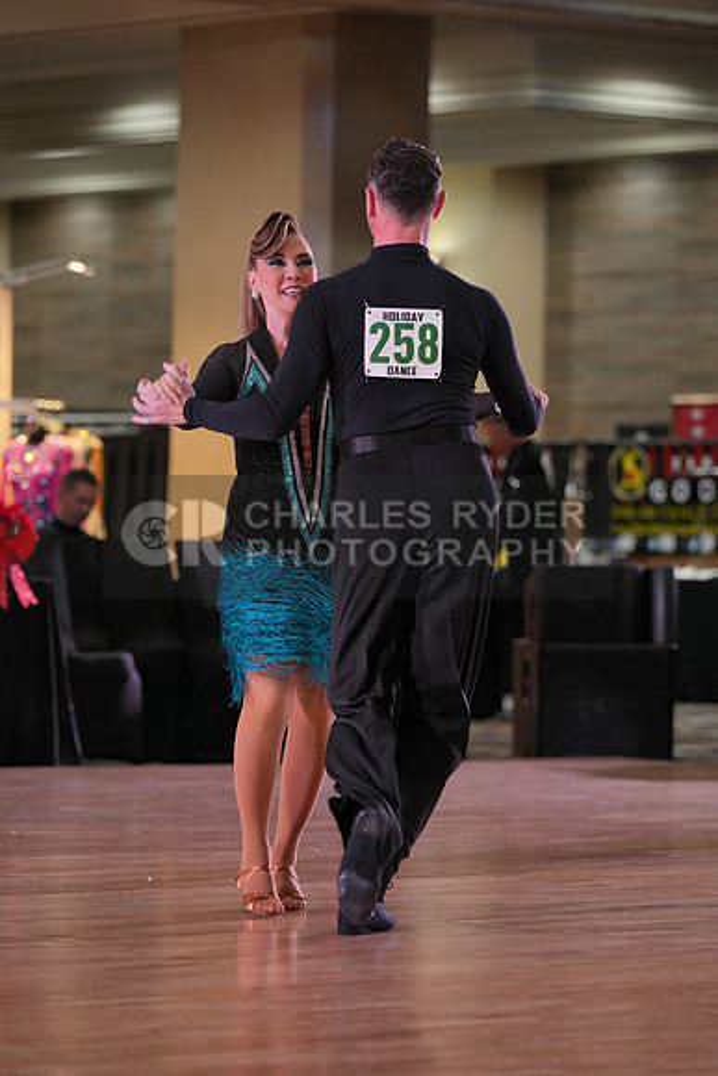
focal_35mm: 171
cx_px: 359
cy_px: 538
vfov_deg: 12.0
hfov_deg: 8.0
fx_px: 5112
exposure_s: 1/500
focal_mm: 171
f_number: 4
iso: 1600
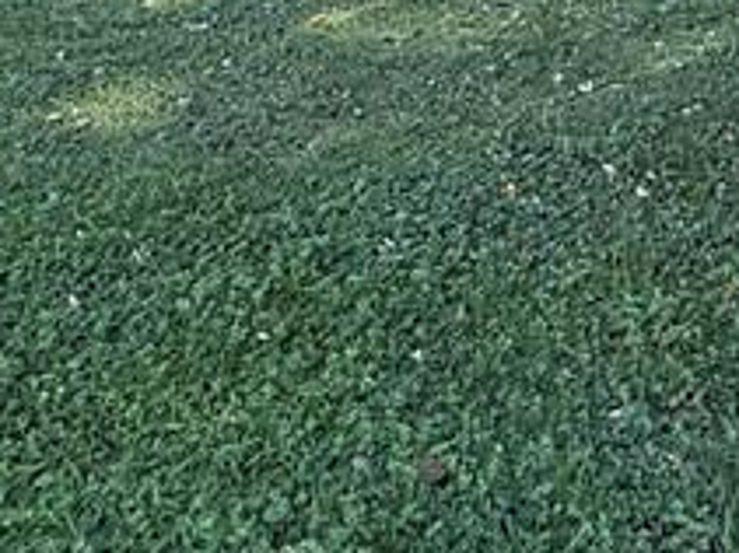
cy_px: -266
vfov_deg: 19.1
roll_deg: +0.1
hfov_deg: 28.2
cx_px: 553
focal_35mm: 68
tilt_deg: -3.1
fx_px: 1451
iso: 100
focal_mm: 2.22
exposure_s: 1/121
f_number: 2.2
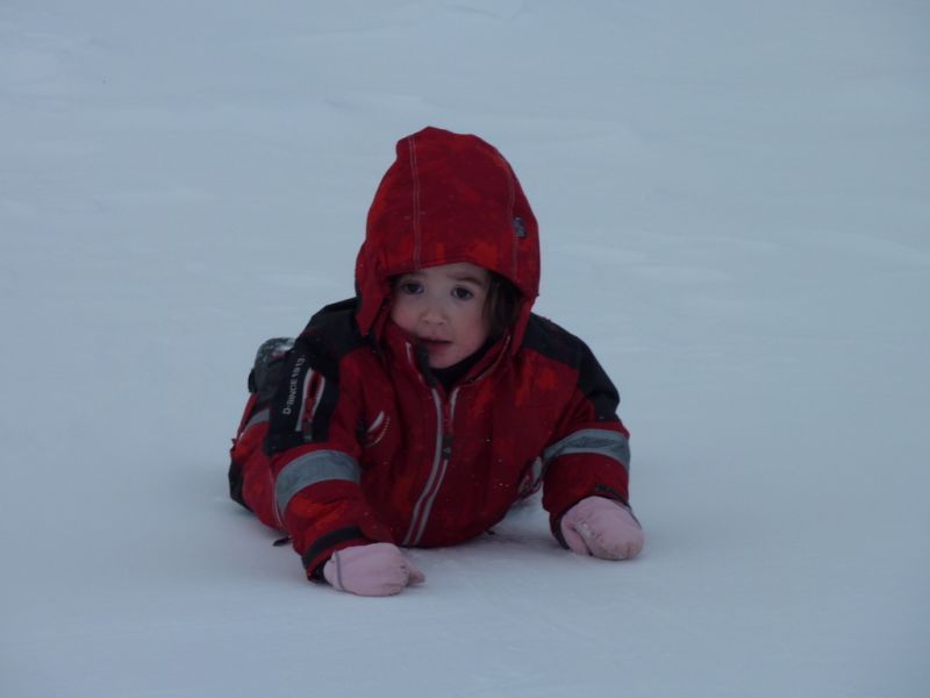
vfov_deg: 8.8
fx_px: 4540
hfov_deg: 11.7
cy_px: 349
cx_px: 465
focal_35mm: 169
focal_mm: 27.8
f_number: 5.6
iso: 80
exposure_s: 1/500
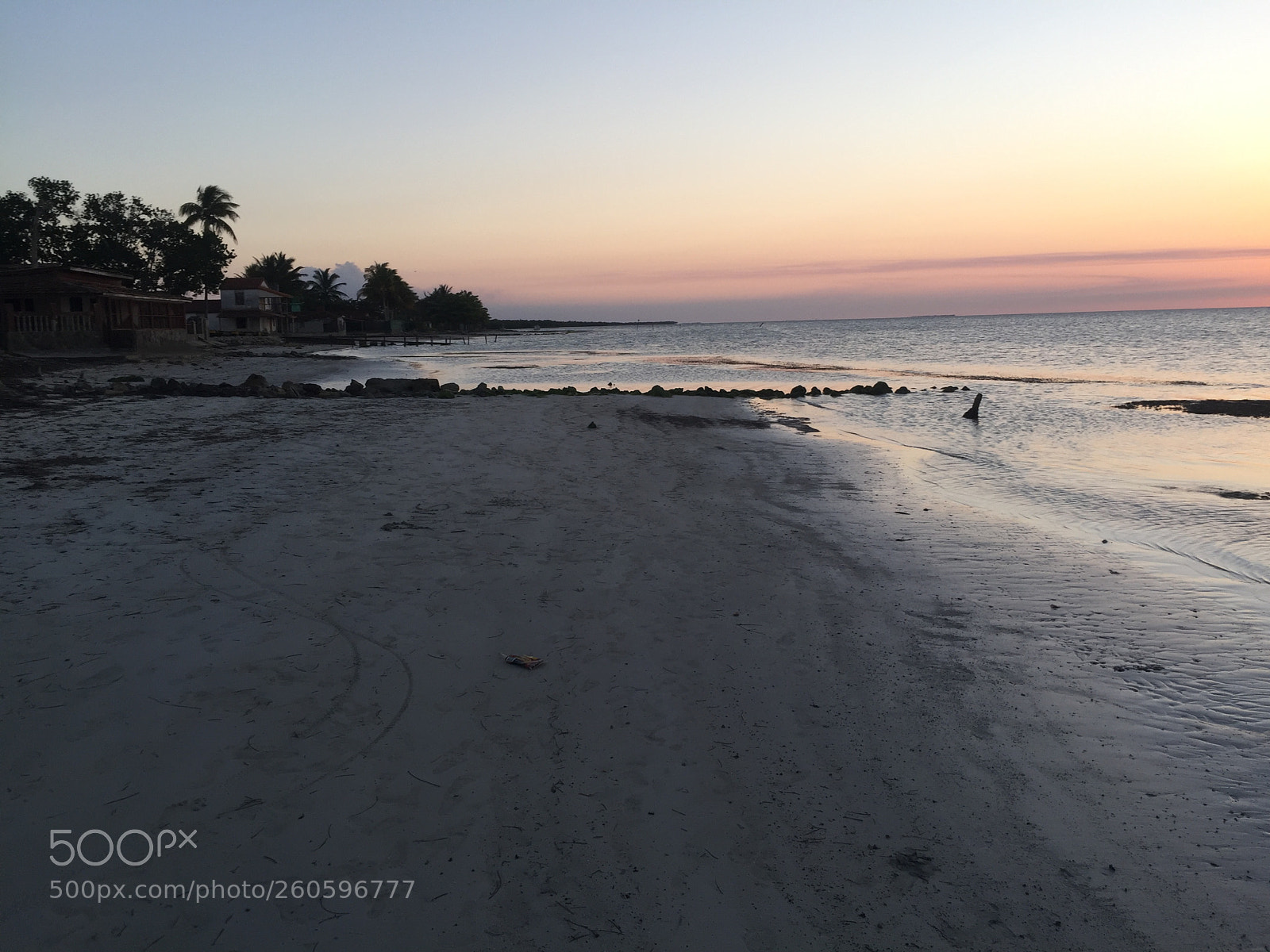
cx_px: 635
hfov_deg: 61.7
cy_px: 476
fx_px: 1064
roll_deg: +0.8
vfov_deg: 48.2
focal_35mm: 29
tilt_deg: -8.0
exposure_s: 1/137
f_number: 2.2
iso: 32
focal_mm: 4.15
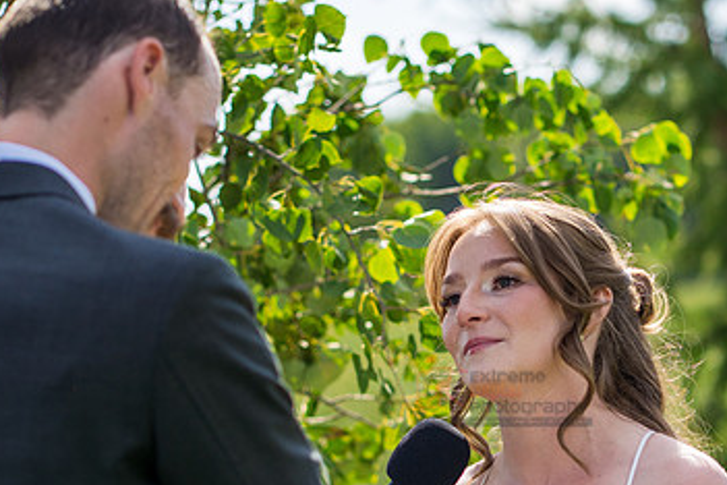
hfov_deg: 9.8
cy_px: 395
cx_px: 505
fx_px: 4241
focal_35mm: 210
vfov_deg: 6.5
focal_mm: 85
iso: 250
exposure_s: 1/3200
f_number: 2.8
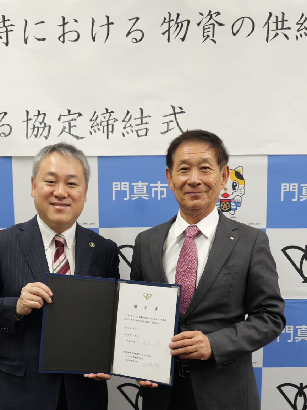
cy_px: 205
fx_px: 307
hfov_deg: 53.0
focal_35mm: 26
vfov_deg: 67.3
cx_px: 137
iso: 1250
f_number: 4.5
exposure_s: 1/100
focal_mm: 18
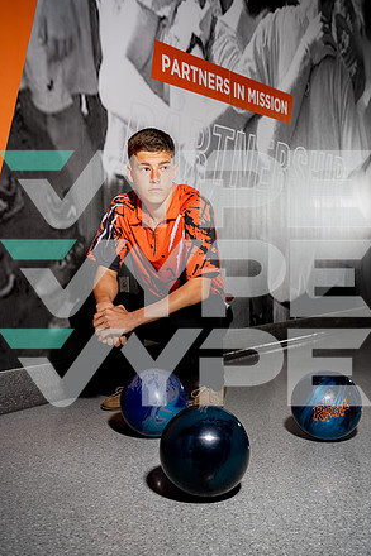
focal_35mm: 45
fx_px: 696
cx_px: 187
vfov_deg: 43.6
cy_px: 279
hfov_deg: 29.8
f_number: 5.6
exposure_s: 1/250
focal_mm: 44
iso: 100
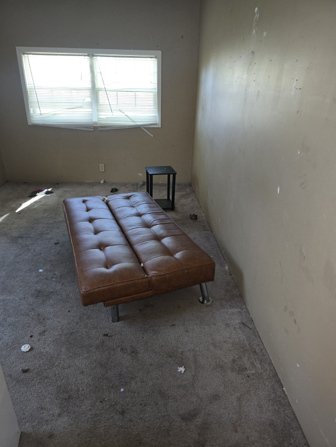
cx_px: 168
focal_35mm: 23
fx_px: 298
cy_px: 224
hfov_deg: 58.9
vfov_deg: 73.9
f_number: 1.7
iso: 125
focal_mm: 6.3
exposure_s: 1/24
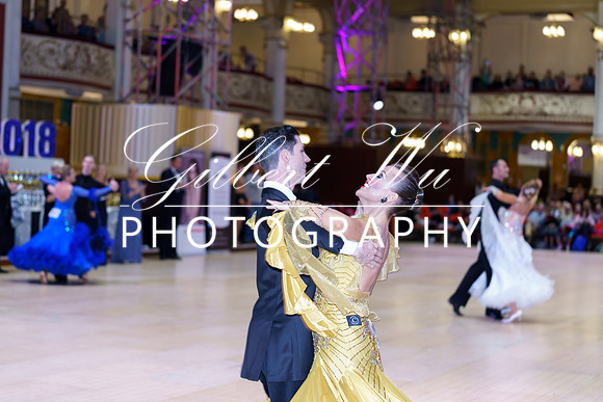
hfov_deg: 28.8
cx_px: 302
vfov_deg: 19.5
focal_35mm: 70
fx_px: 1173
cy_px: 201
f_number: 2.8
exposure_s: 1/160
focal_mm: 70
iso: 1000
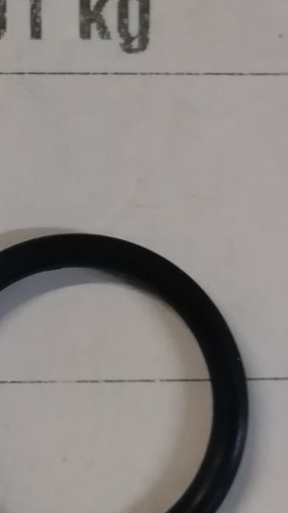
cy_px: 314
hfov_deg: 17.8
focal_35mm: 56
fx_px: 762
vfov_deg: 37.1
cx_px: -210
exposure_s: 1/33.3
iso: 80
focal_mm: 3.21
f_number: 2.2
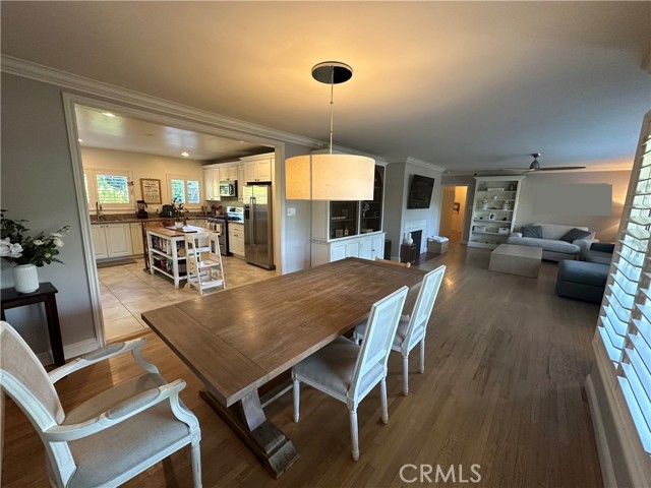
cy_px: 244
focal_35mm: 14
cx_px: 326
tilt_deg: -10.6
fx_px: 263
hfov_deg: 102.1
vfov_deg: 85.7
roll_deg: -1.1
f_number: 2.2
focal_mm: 2.22
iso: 250
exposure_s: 1/60
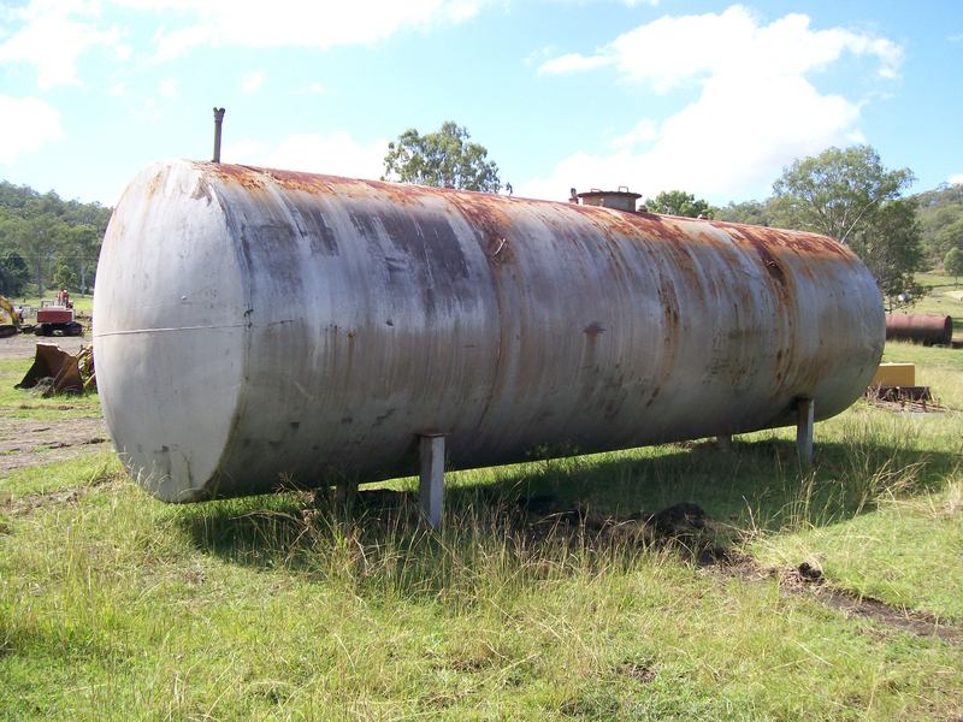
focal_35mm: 36
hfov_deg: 51.4
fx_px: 1002
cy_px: 361
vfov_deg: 39.7
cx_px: 482
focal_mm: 6
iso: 80
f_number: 2.7
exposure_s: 1/826
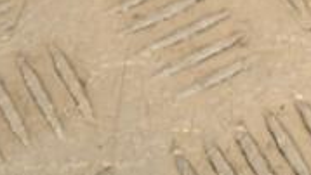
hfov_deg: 6.5
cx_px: 504
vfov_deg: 3.7
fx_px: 2699
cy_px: 312
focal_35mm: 327
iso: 800
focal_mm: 62
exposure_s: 1/200
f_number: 9
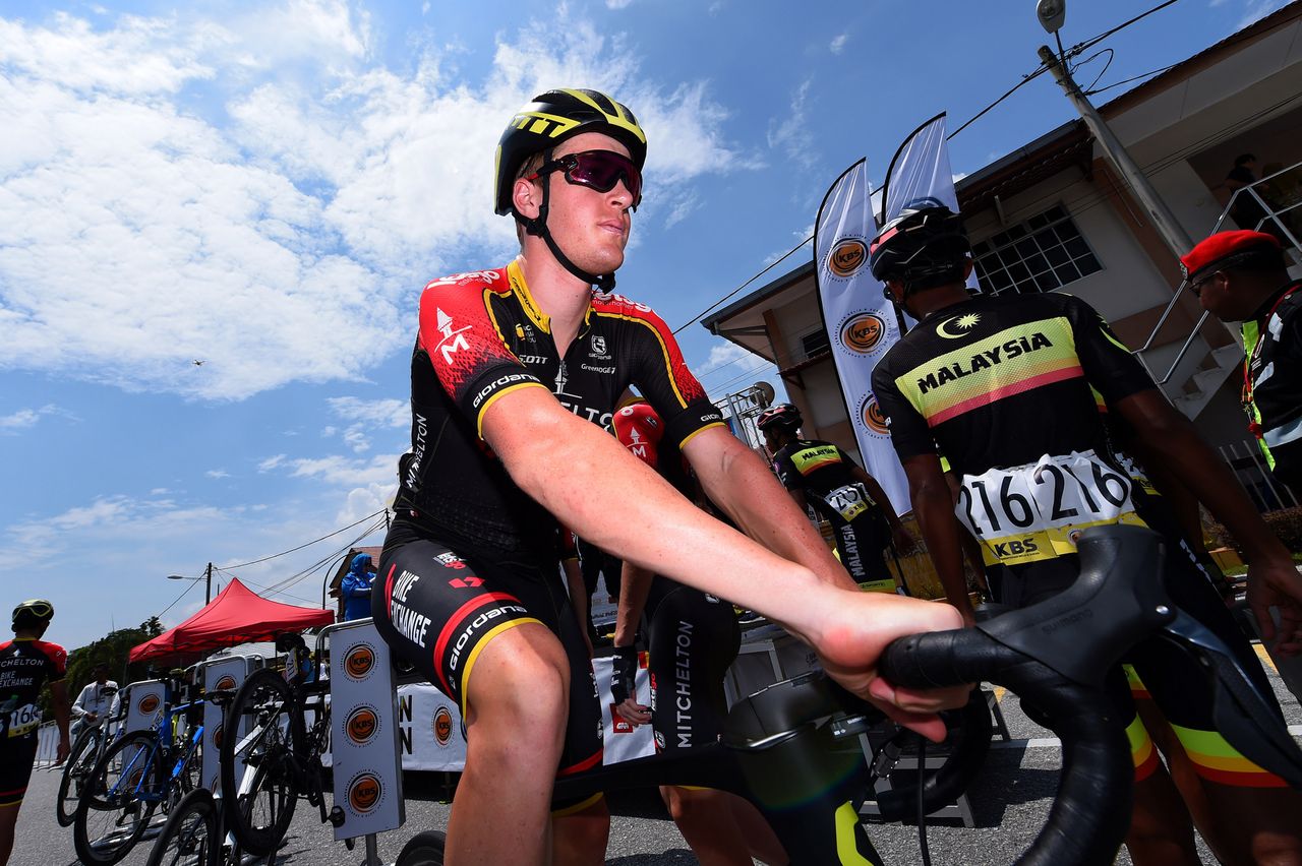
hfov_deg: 104.3
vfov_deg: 81.1
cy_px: 433
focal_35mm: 14
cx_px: 651
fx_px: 506
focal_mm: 14
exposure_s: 1/1000
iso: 320
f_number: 11
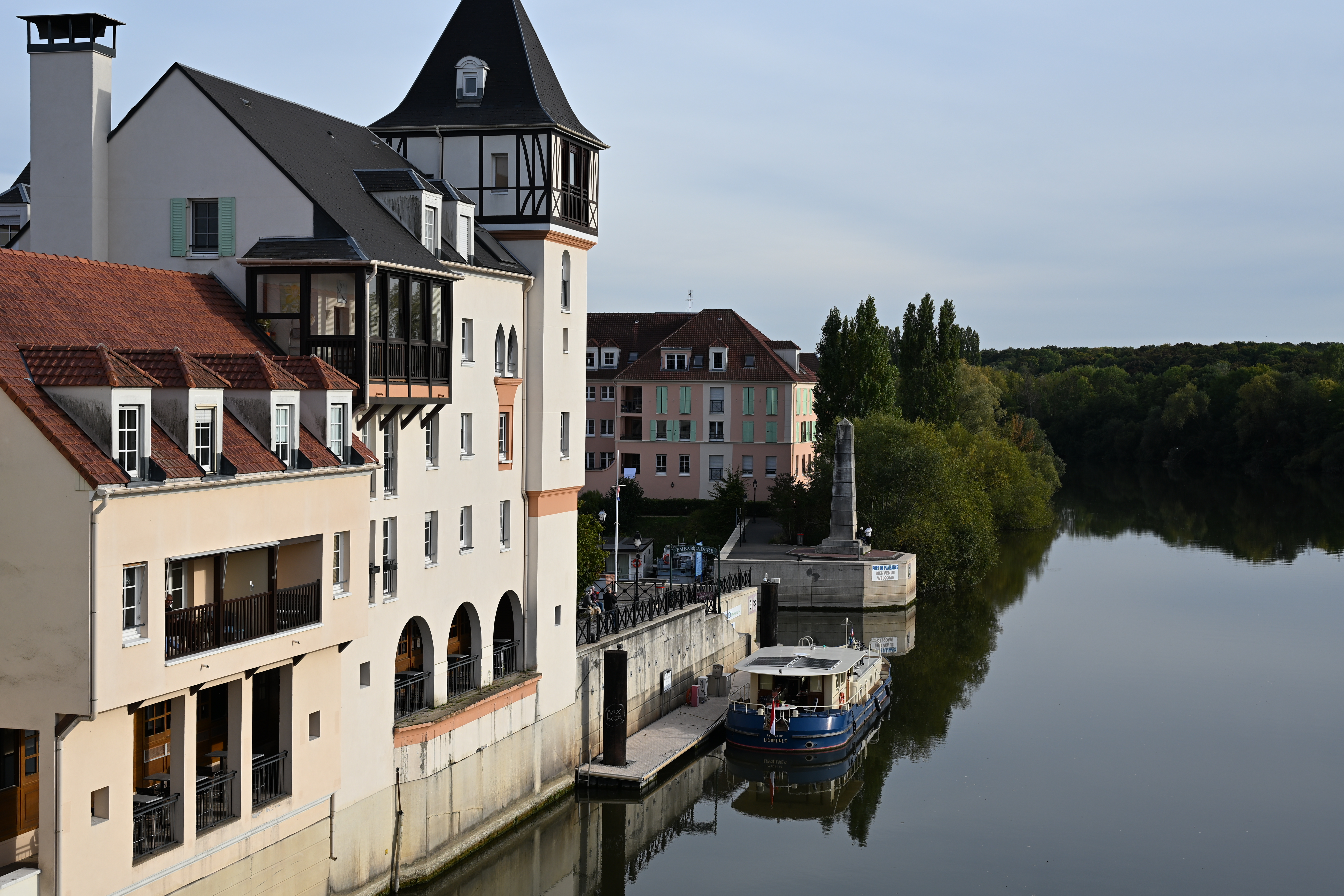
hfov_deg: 41.9
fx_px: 1755
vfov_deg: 28.6
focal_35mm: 47
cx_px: 672
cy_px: 448
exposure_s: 1/320
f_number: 6.3
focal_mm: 47
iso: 100
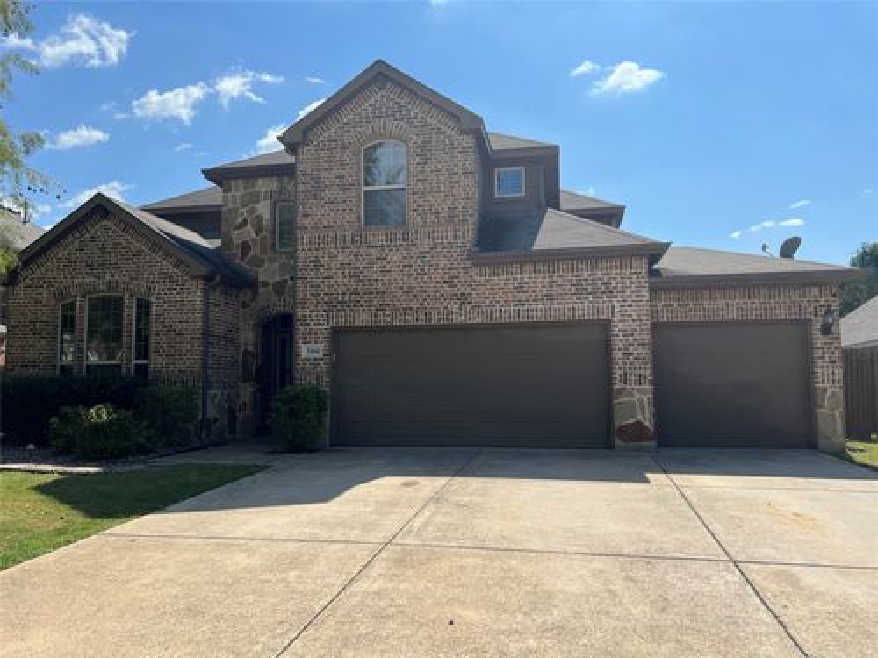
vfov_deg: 53.1
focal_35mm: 26
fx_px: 659
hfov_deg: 67.3
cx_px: 439
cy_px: 329
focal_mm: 5.7
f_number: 1.5
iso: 50
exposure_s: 1/5076
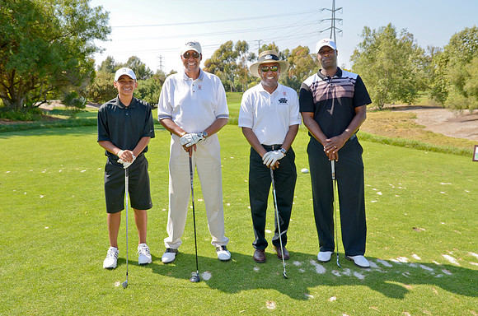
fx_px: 517
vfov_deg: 34.1
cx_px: 239
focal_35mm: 39
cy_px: 158
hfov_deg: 49.6
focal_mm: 26
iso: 100
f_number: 5.6
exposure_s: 1/200
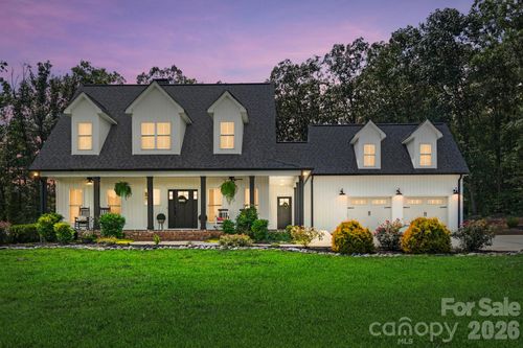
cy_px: 174
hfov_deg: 61.9
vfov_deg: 43.6
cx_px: 262
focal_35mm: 30
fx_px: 436
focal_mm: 20
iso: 100
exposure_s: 1/500
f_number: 4.5
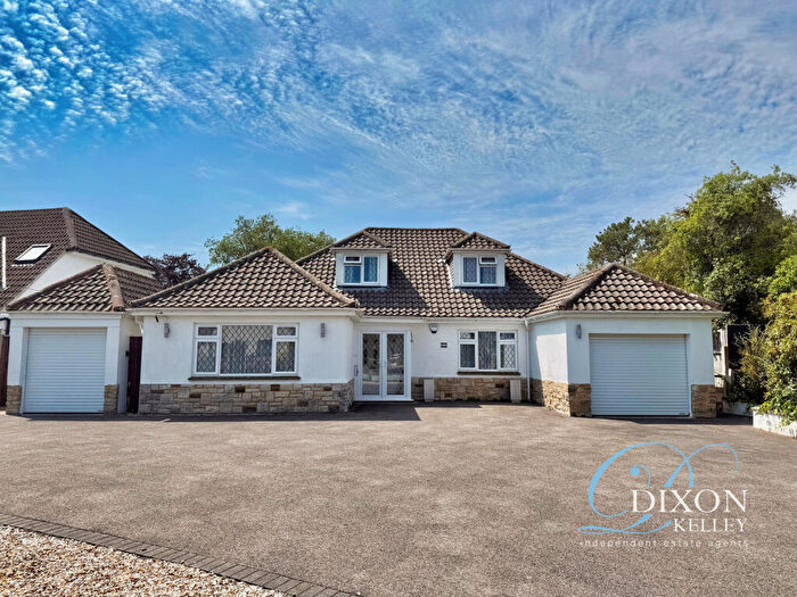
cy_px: 298
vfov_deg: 56.8
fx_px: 553
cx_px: 398
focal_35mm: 24
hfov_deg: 71.6
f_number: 1.78
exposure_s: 1/9091
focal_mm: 6.76
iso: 80
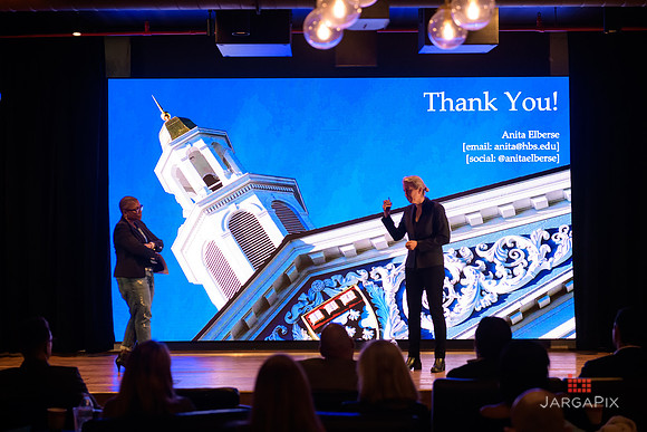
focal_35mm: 70
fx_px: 1258
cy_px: 216
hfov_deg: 28.8
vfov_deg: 19.5
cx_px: 324
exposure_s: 1/200
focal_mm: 70
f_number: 3.2
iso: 1250
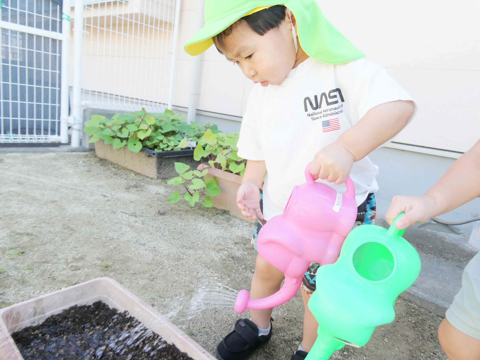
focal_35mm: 24
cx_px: 240
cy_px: 180
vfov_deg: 56.8
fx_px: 333
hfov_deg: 71.6
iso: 80
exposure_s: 1/200
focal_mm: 4.3
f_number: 3.3
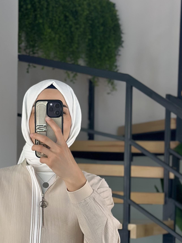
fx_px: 792
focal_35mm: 113
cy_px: 203
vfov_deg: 17.2
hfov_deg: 13.0
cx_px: 37
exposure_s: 1/373
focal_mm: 6.86
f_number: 1.78
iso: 80
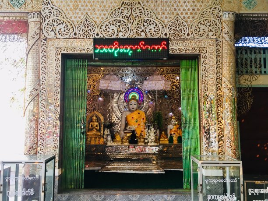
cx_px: 134
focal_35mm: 29
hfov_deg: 61.7
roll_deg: +1.1
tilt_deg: +2.5
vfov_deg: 48.2
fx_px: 225
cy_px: 100
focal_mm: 4.15
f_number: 2.2
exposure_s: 1/33
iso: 40
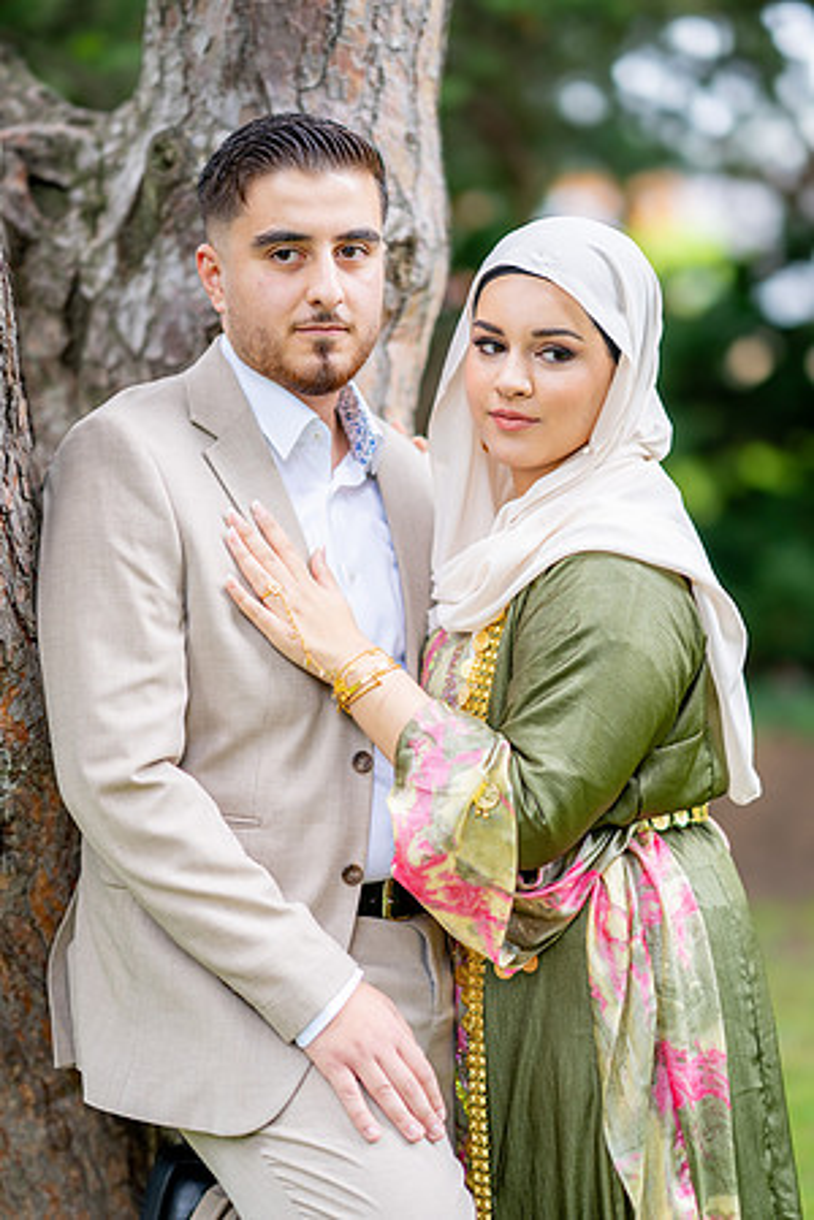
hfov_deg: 16.1
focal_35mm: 85
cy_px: 610
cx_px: 407
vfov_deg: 23.9
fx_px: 2883
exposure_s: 1/640
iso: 100
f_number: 1.4
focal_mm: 85
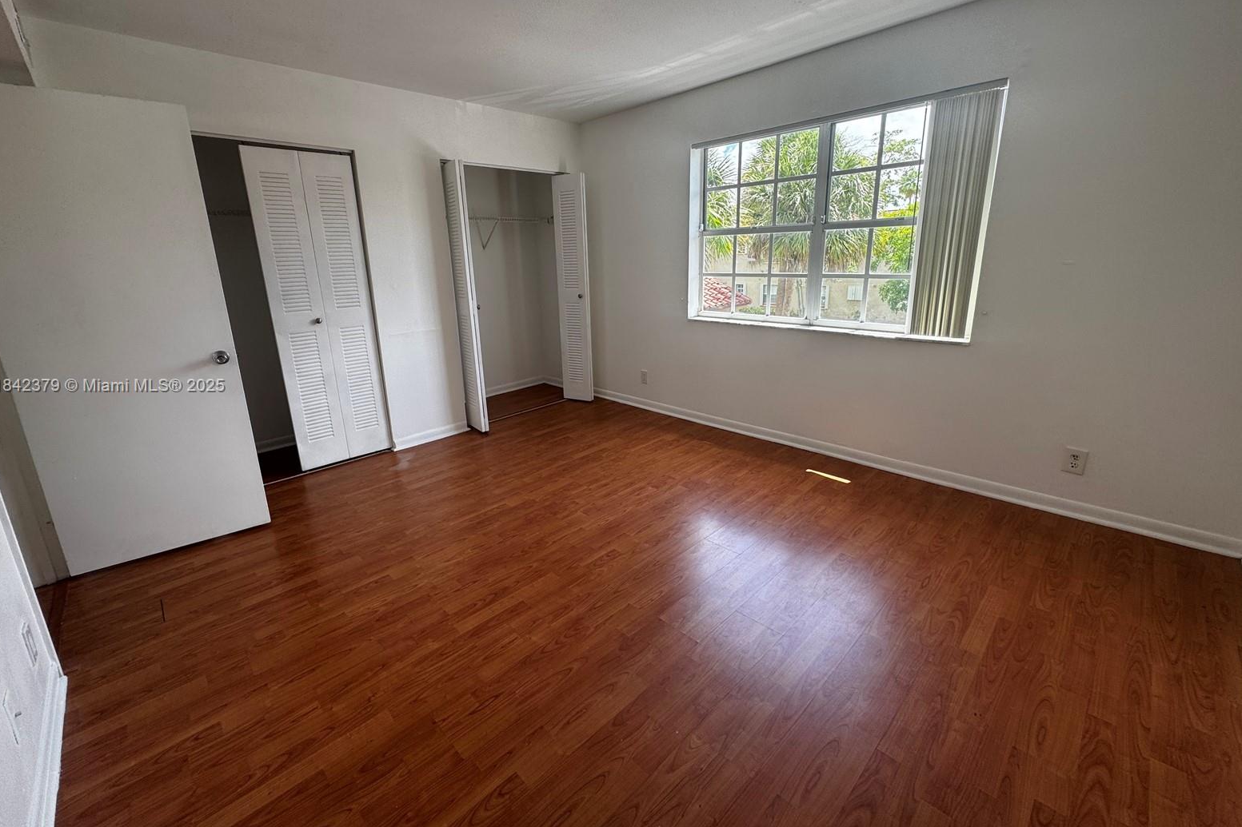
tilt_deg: -14.5
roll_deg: +2.0
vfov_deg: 77.2
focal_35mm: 15
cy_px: 387
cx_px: 609
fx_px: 517
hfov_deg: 100.4
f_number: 2.2
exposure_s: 1/163
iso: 40
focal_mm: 2.22
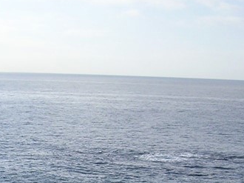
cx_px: 9
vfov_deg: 12.1
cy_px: 245
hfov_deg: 16.4
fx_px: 831
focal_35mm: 118
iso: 100
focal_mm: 5.8
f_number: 2.8
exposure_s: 1/1222
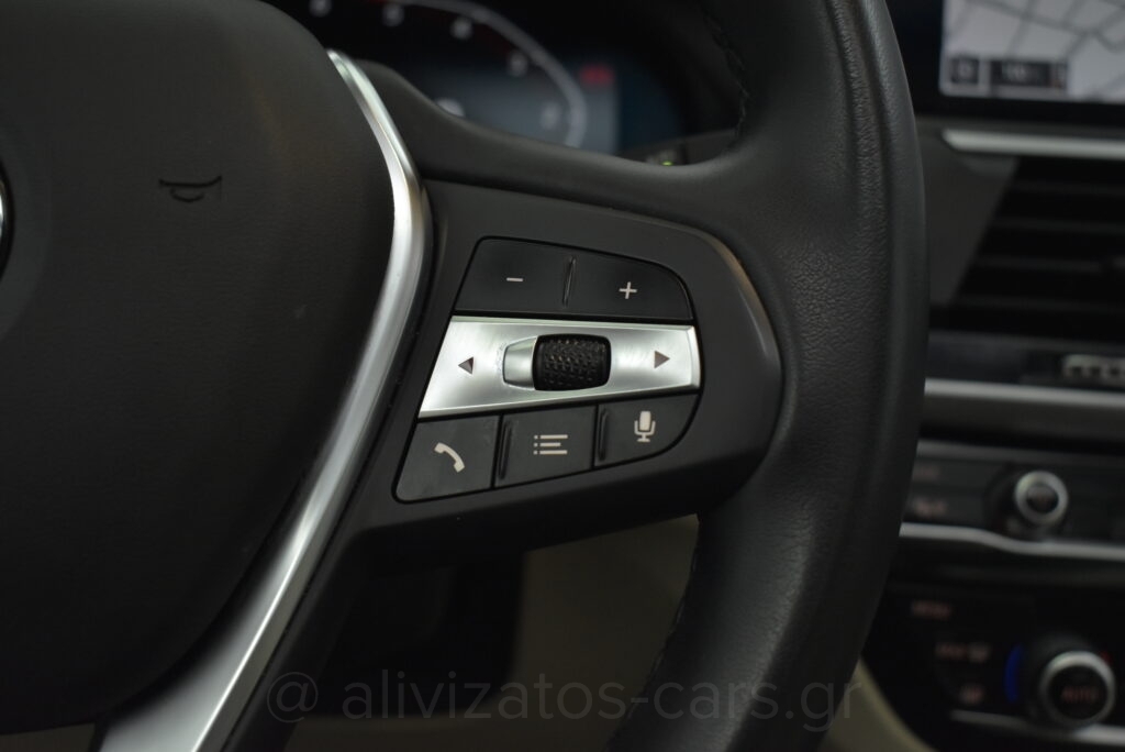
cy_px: 376
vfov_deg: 29.9
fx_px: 1407
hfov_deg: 43.6
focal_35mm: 45
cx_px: 562
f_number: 4.2
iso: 1600
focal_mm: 30
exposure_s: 1/200
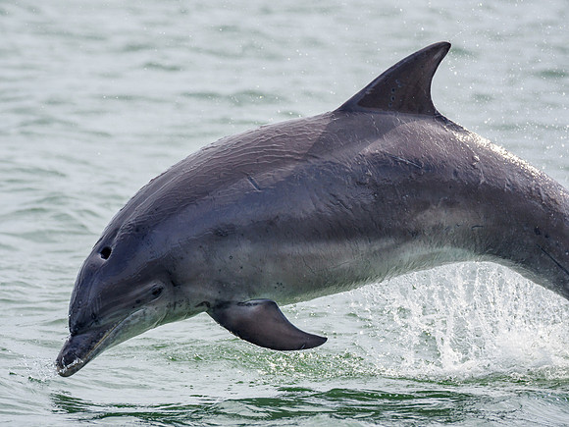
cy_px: 214
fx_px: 9879
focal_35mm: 601
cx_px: 284
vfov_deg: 2.5
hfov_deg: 3.3
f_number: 4.5
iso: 400
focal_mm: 300
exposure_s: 1/2000
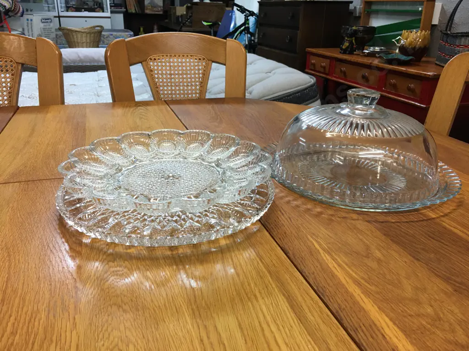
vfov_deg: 48.2
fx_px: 393
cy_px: 176
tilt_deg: -20.5
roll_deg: -1.4
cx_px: 234
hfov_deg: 61.7
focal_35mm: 29
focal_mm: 4.15
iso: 50
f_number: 2.2
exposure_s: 1/33
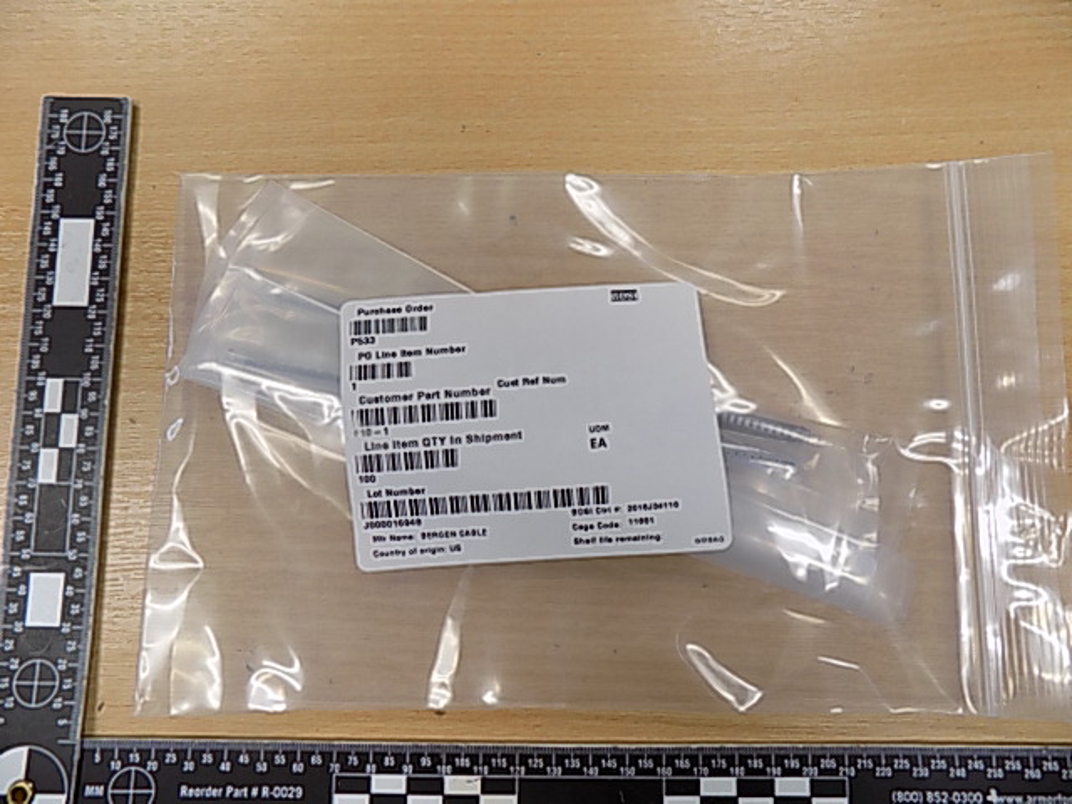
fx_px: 712
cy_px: 402
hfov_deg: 73.9
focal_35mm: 23
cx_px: 536
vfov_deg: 58.9
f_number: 3.1
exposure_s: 1/30
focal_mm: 4
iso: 100
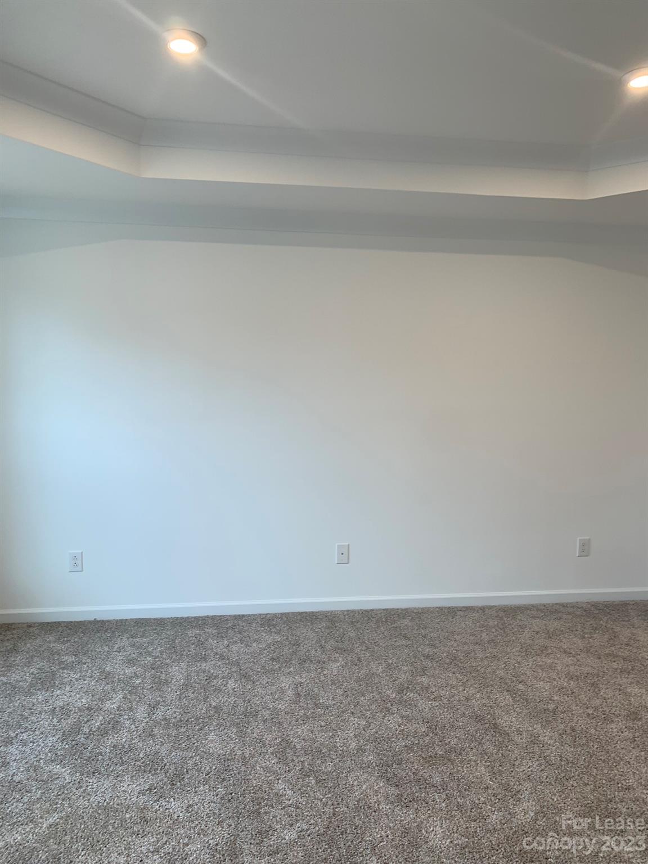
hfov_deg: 53.1
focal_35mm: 26
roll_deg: -1.5
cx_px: 324
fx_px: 649
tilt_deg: -4.3
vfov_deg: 67.3
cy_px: 432
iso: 64
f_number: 1.8
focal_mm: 4.25
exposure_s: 1/120
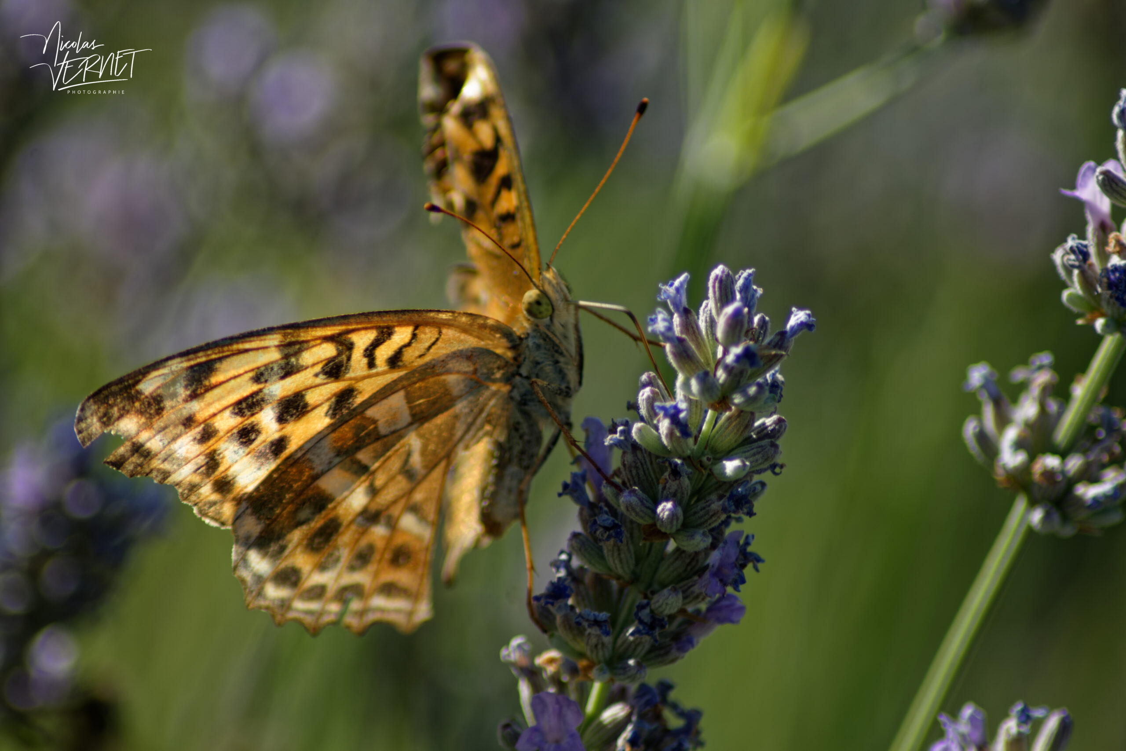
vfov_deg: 3.1
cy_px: 376
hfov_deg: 4.6
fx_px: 14075
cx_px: 563
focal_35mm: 450
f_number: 5.6
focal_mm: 300
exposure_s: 1/320
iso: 100
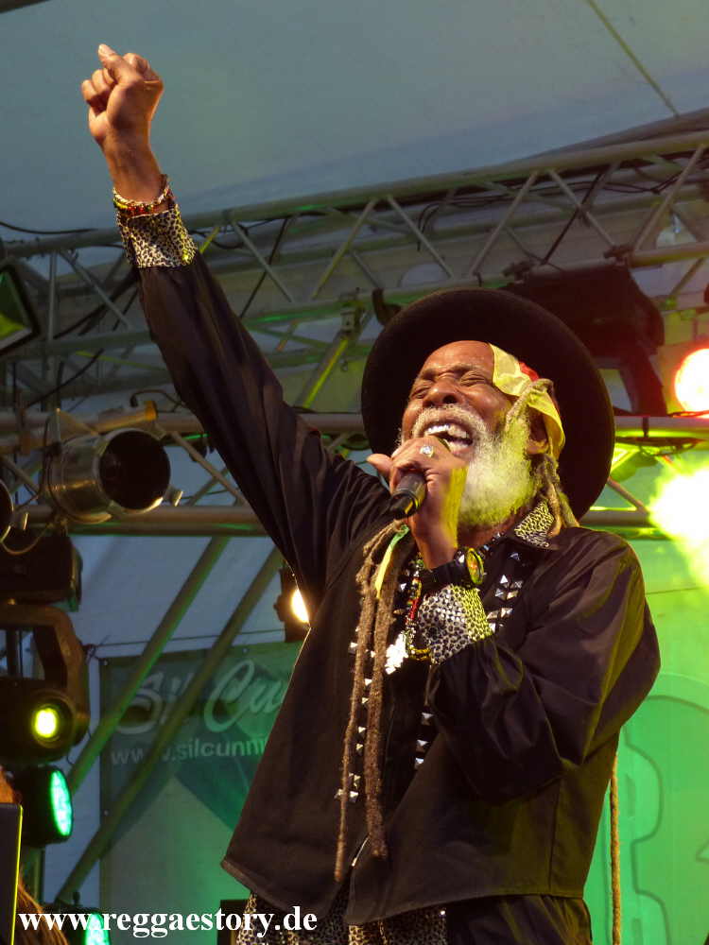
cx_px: 354
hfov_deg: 14.5
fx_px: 2786
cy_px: 472
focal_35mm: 102
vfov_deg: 19.3
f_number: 2.8
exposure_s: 1/60
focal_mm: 18.3
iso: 250
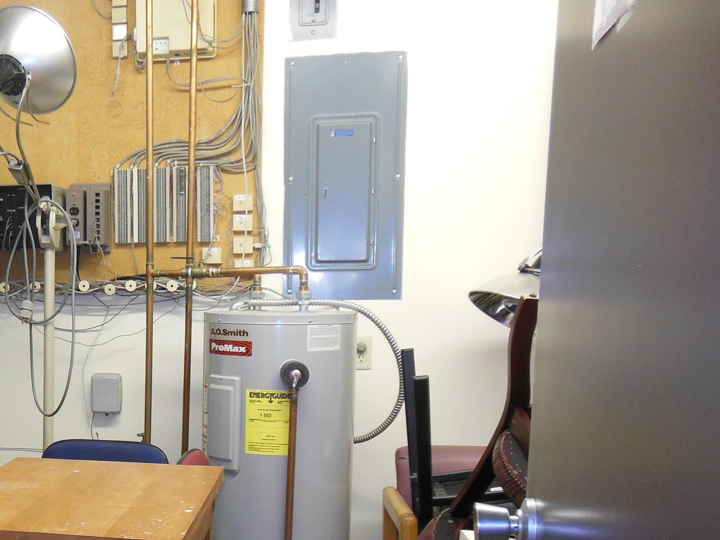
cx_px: 73
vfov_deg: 31.6
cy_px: 408
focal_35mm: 45
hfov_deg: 39.1
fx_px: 936
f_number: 3.2
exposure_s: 1/30
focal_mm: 4.5
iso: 250
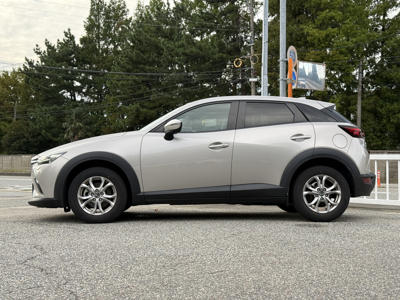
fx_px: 555
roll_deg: -0.7
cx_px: 200
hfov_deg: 39.7
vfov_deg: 30.3
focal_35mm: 48
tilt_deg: +2.1
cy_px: 150
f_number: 1.78
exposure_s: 1/939
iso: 100
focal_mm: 6.76
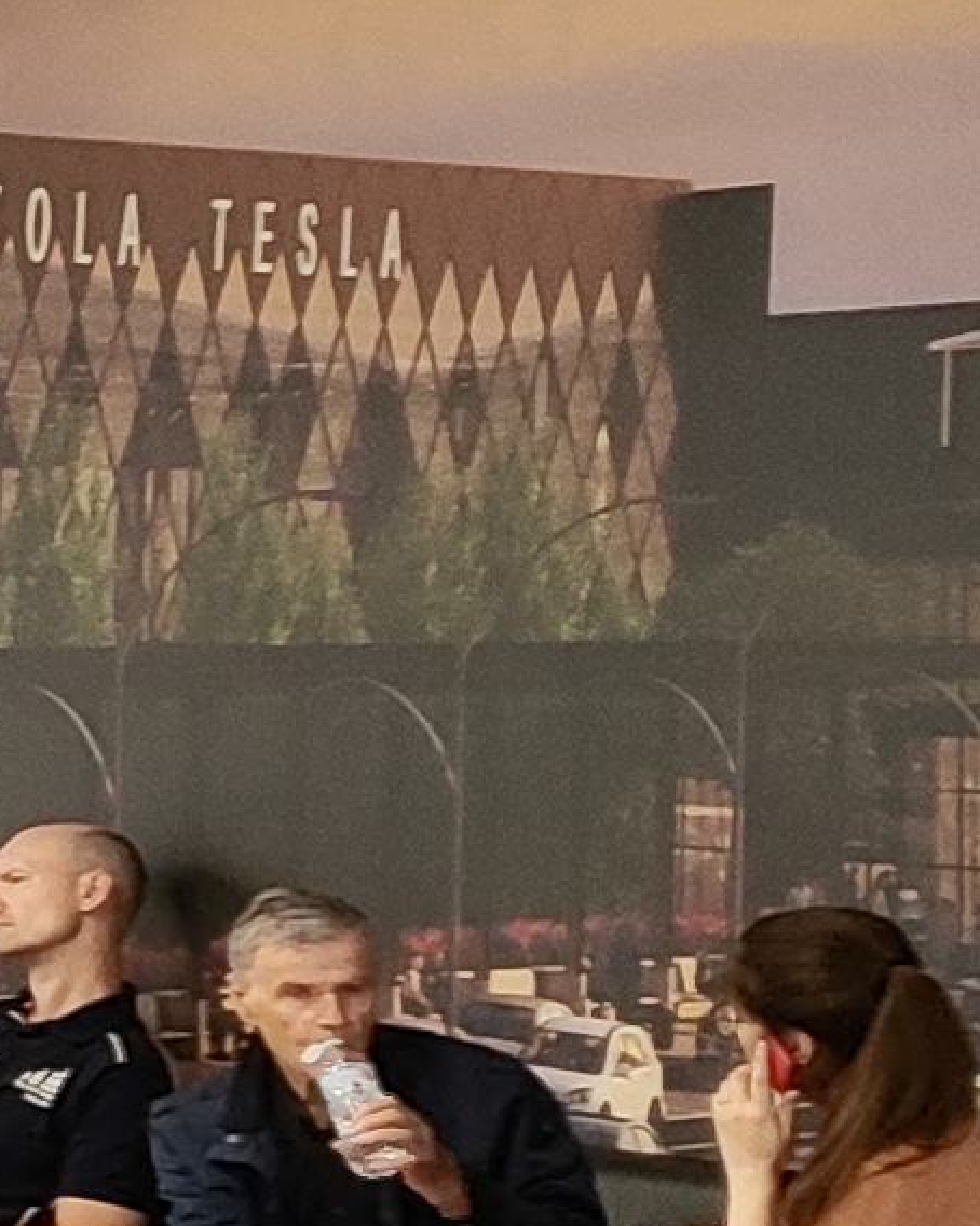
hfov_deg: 7.0
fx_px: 5877
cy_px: 827
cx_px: -3054
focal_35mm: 162
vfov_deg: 11.9
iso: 144
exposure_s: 1/69.4
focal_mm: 5.4
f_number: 1.8
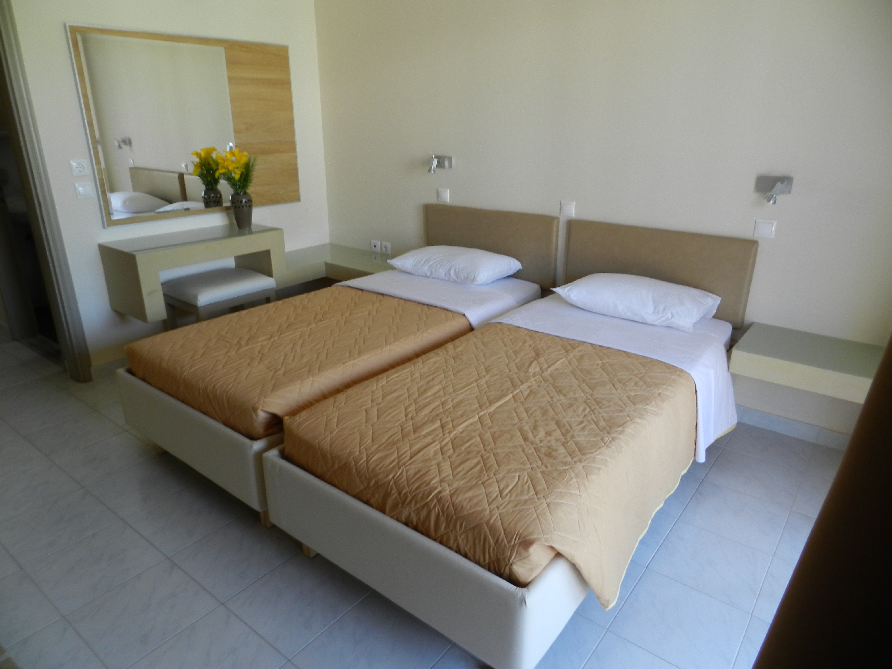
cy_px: 334
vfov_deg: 58.9
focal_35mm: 23
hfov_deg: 73.9
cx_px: 446
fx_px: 593
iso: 200
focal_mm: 4
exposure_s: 1/30
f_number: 3.4
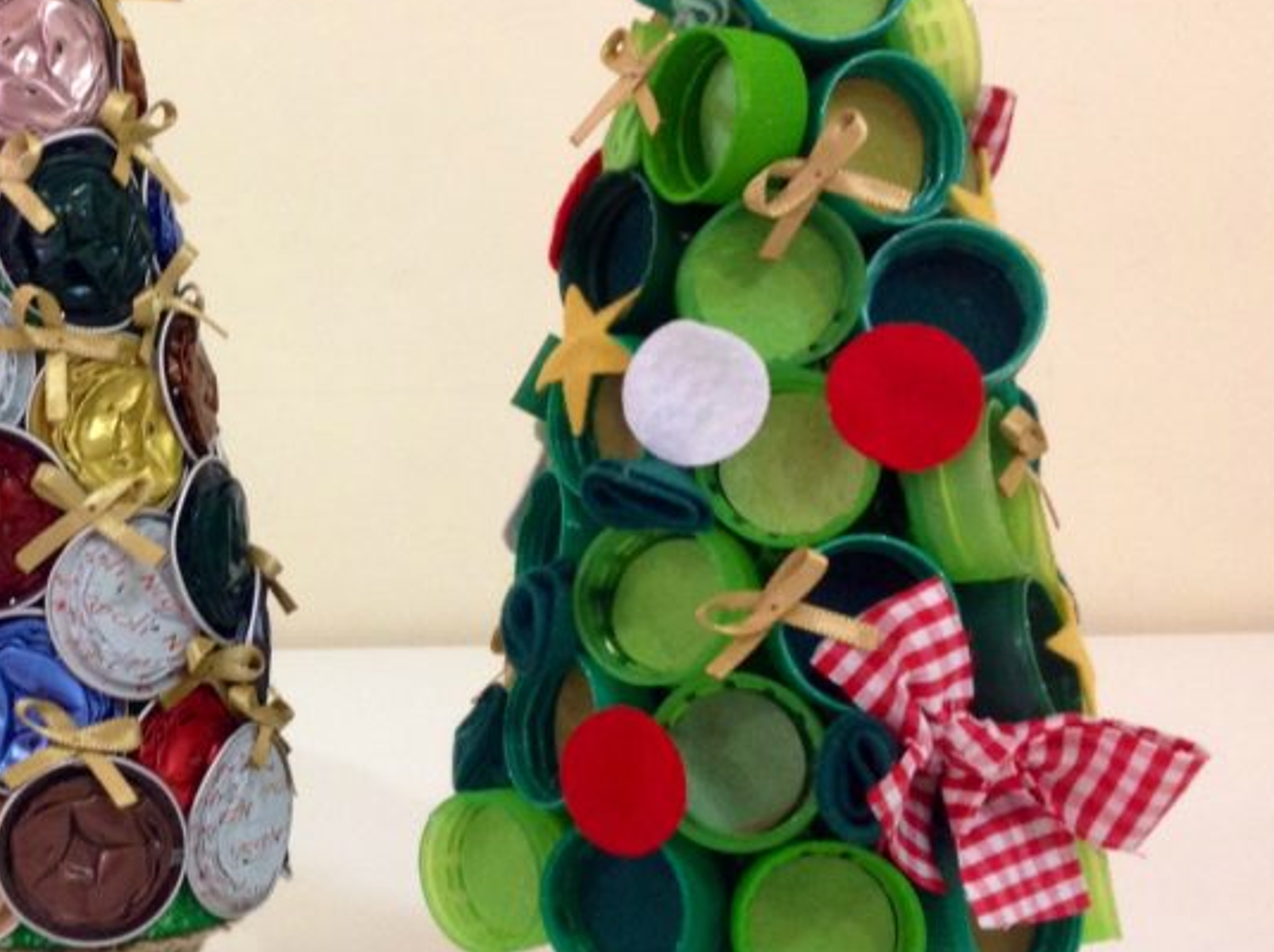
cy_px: 532
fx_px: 2463
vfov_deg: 21.9
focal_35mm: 67
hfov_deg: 28.1
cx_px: 162
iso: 100
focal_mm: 4.28
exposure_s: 1/15
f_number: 2.4
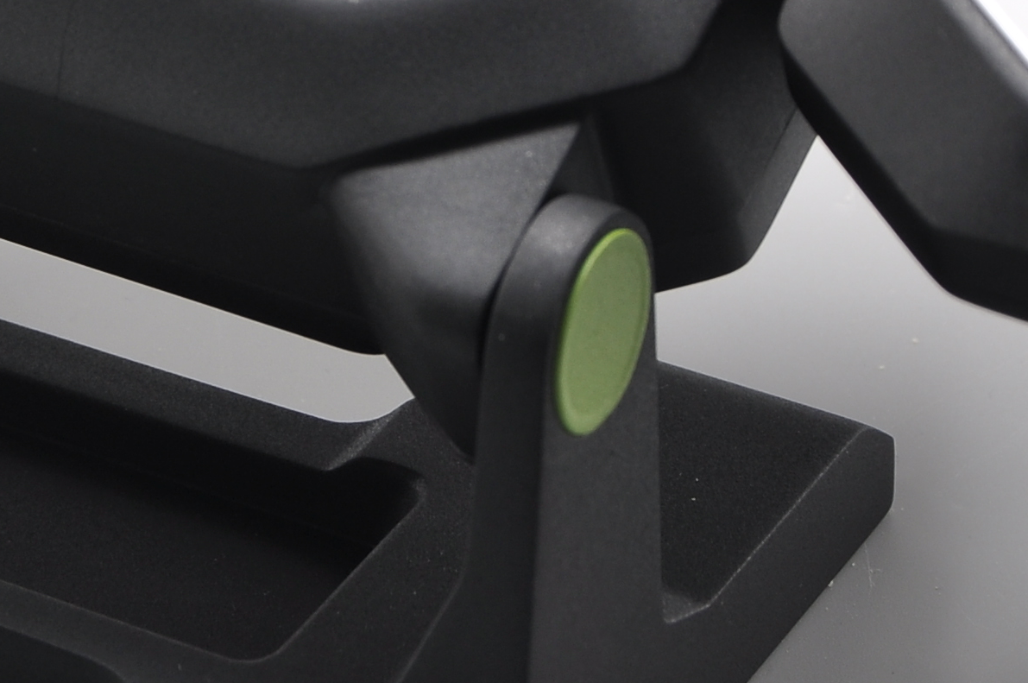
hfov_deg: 9.5
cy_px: -64
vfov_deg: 6.3
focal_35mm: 216
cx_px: 58
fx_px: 6160
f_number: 4.5
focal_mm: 40
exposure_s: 1/125
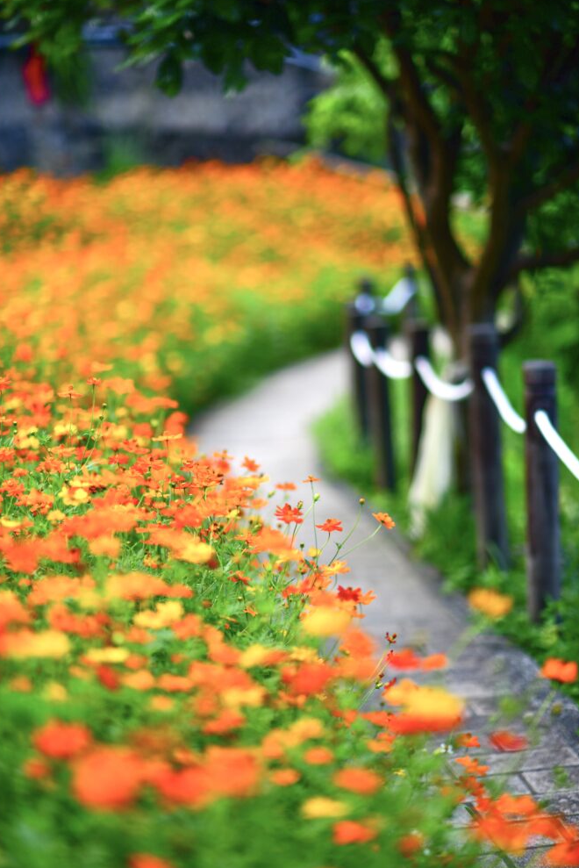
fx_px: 2121
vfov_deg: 23.1
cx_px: 288
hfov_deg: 15.5
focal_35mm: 88
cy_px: 436
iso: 100
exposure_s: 1/4000
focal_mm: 85
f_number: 1.4
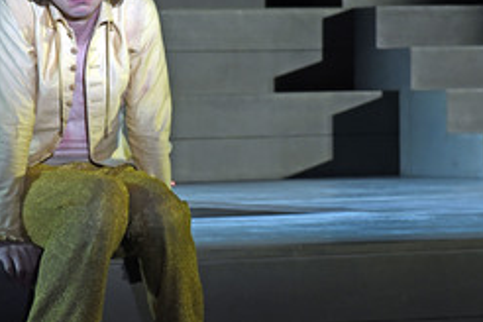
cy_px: 159
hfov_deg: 9.4
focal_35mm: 220
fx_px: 2951
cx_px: 197
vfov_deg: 6.2
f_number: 6.3
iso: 1600
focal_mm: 120
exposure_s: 1/100
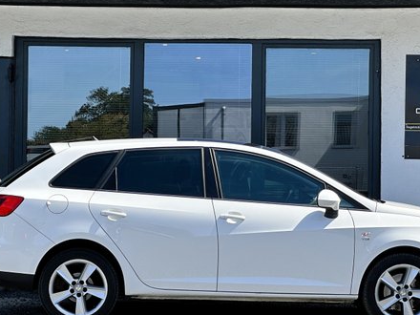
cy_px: 194
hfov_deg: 17.6
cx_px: 230
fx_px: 1359
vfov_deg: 13.2
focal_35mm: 112
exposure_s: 1/413
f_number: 2.8
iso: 32
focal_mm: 9
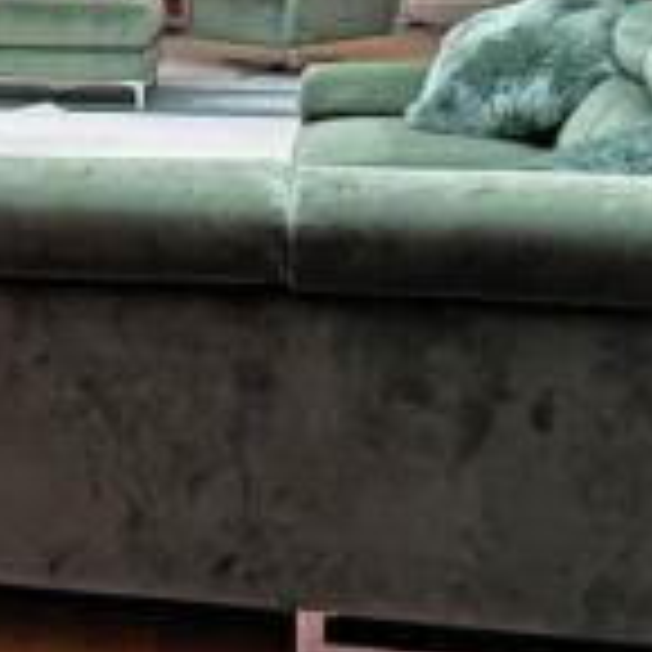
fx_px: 1811
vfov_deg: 20.2
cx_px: -151
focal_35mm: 85
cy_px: 133
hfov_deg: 19.1
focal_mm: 6.86
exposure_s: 1/50
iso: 160
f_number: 1.78
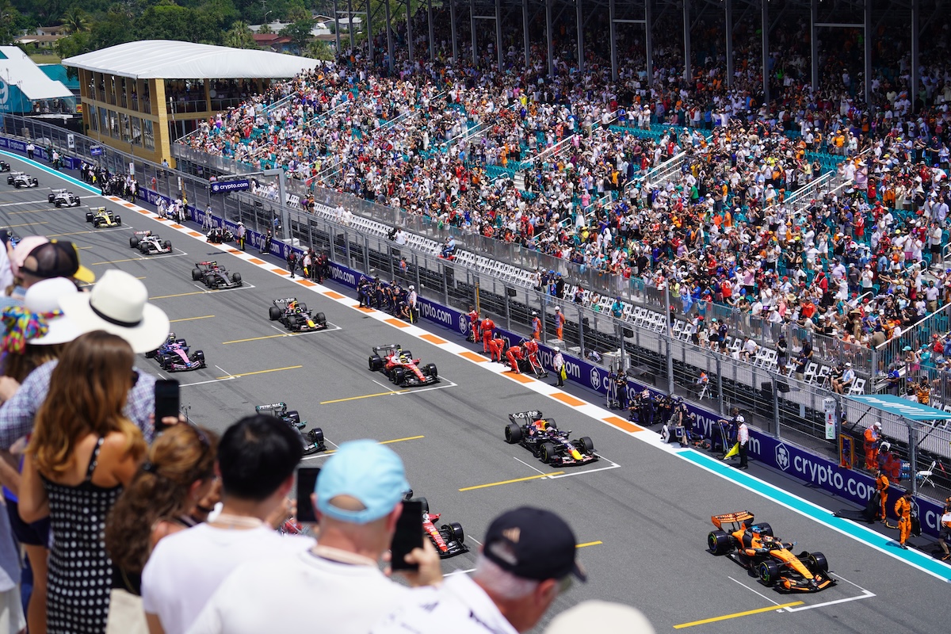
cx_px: 476
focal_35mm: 73
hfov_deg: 27.7
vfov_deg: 18.7
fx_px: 1928
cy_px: 317
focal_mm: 73
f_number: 5.6
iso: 100
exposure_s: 1/1000
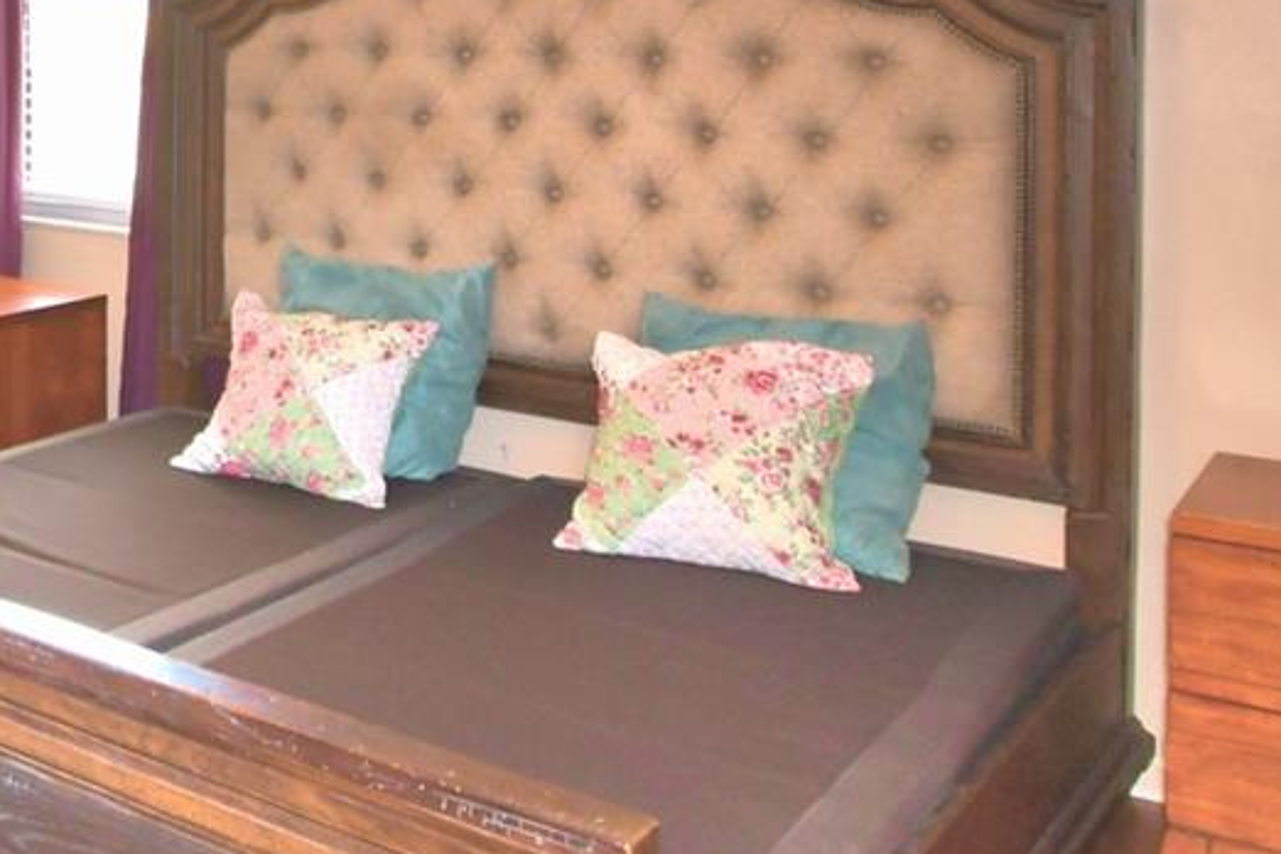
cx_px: -162
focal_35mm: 46
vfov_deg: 27.8
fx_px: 1637
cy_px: 29
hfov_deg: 35.7
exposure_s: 1/30
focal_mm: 10
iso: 220
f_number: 4.5
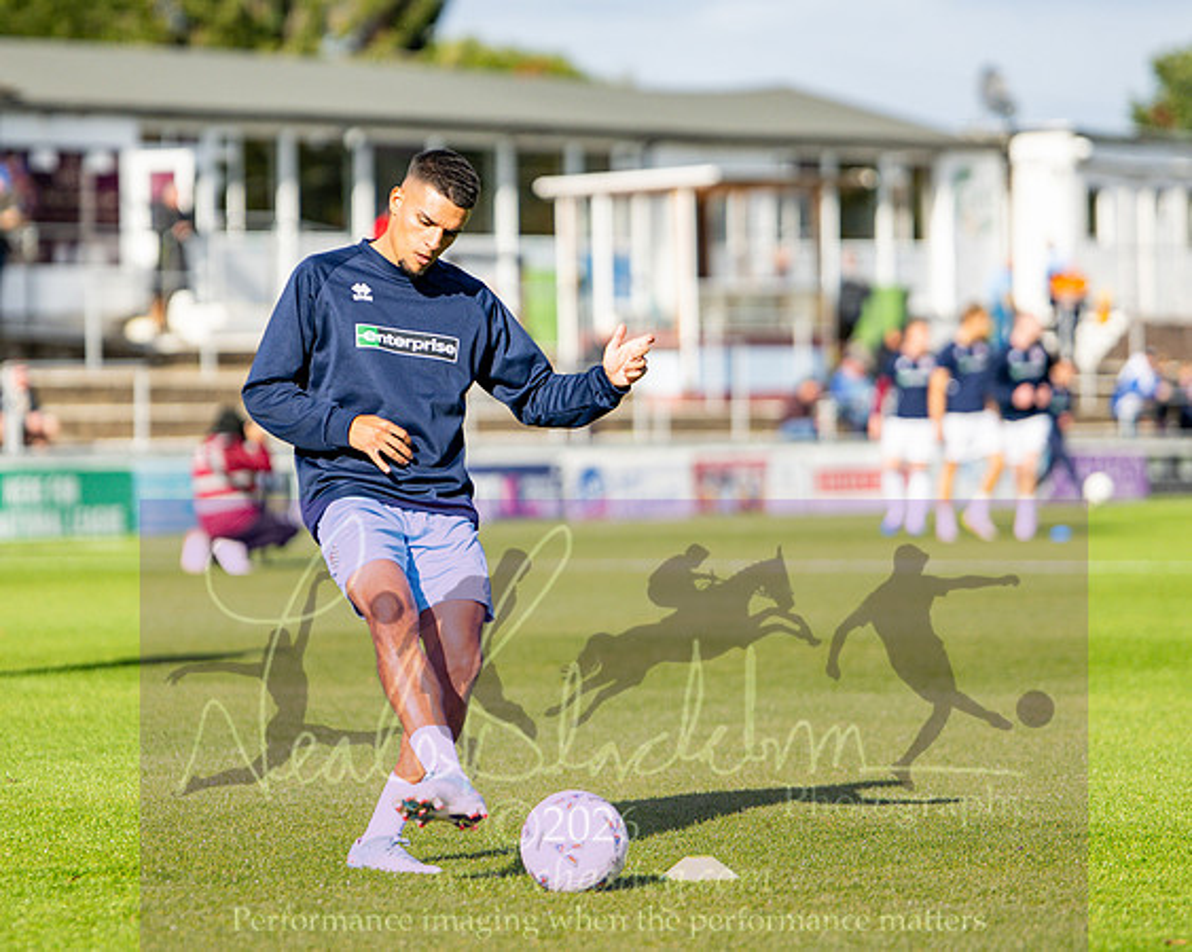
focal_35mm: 176
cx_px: 466
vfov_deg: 8.8
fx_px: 6192
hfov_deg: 11.0
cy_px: 369
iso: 100
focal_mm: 85
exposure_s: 1/8000
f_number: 1.4
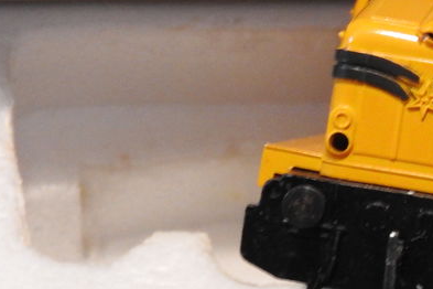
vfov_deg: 8.0
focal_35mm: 172
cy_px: 174
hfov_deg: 11.8
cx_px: 486
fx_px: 2069
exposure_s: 1/8
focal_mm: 11.6
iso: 720
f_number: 4.2
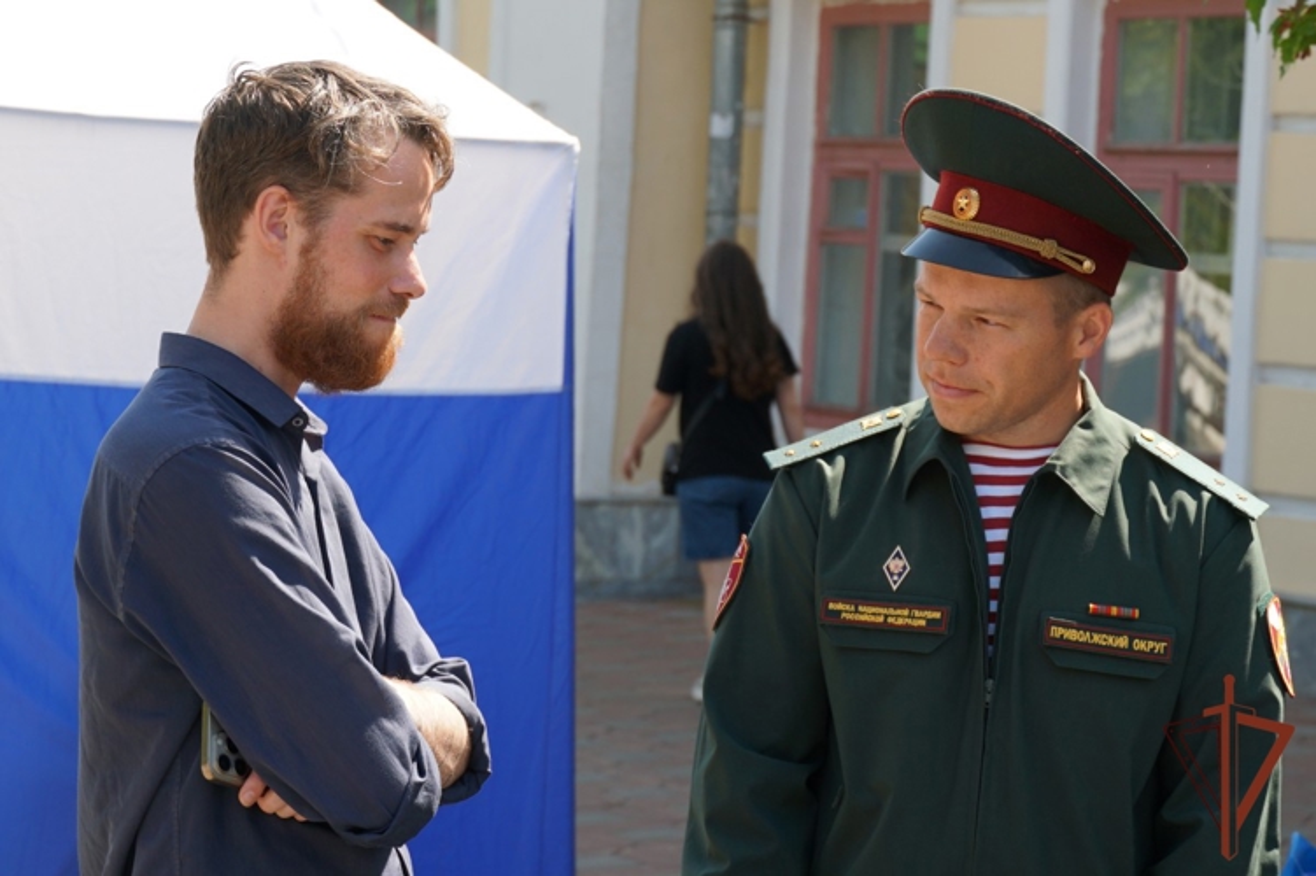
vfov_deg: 17.8
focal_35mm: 76
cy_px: 438
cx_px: 658
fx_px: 2795
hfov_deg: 26.5
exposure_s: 1/200
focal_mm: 51
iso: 100
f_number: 5.6
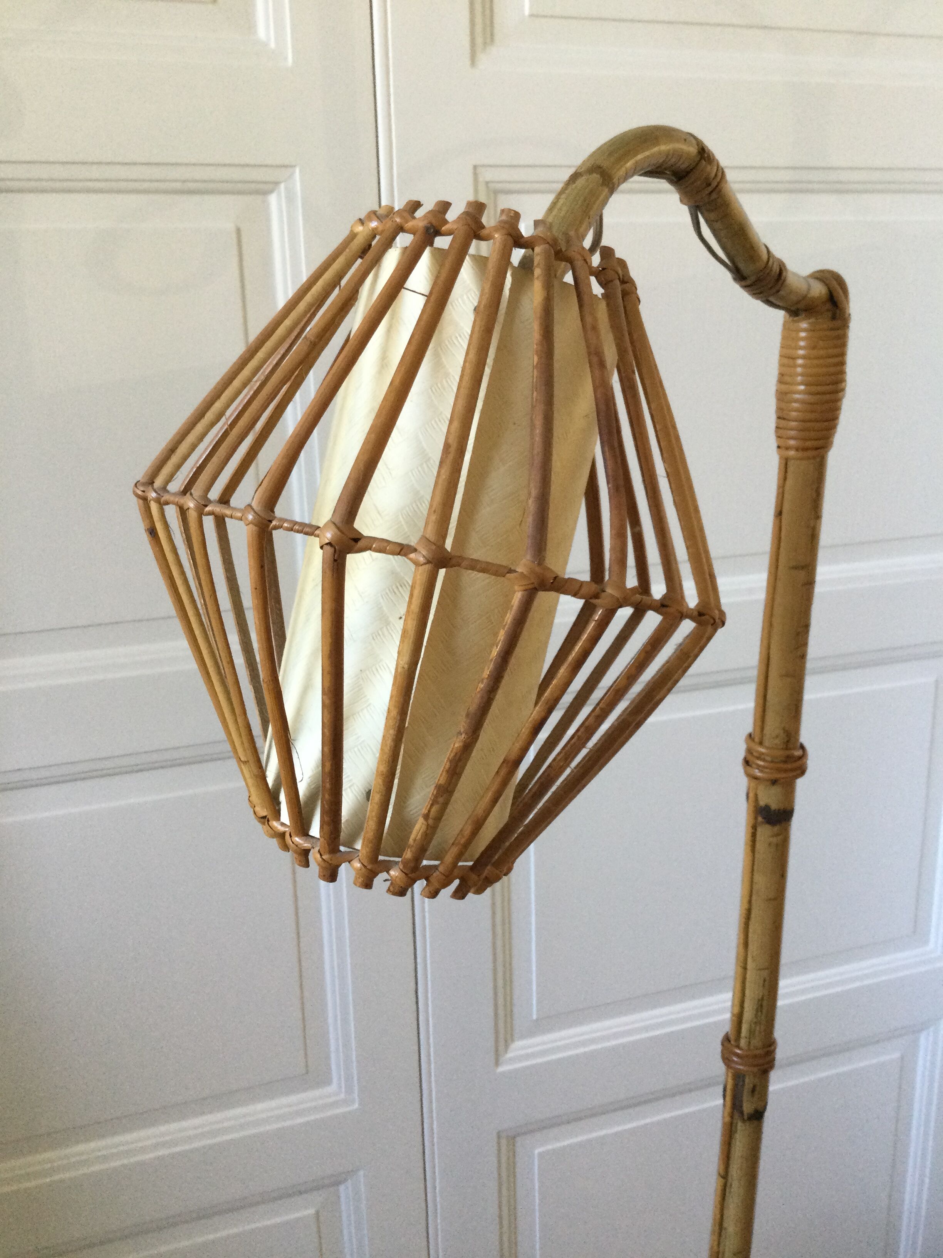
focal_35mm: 31
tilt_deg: -15.4
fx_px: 1126
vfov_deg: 58.4
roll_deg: +2.6
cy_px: 629
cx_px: 472
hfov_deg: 45.4
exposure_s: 1/33
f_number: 2.4
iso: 125
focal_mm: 3.3
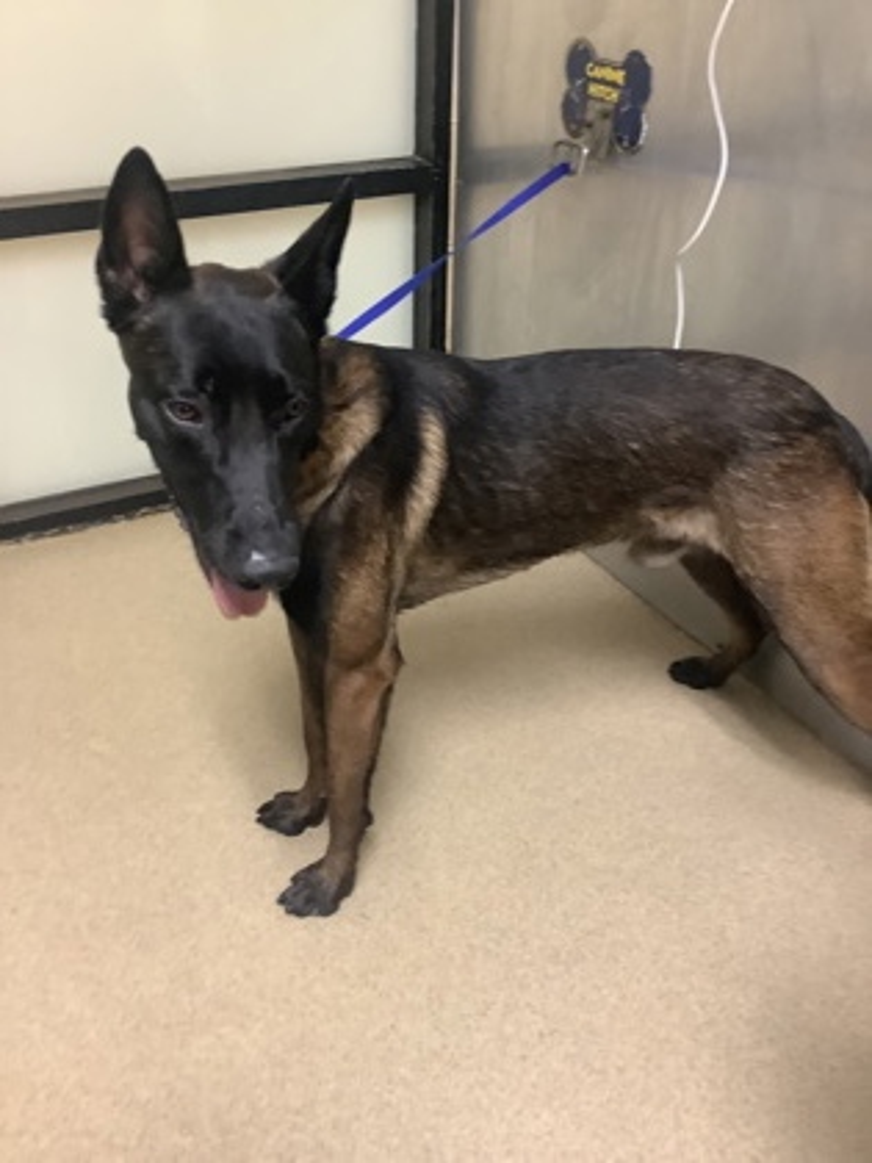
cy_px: 582
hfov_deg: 45.4
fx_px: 1041
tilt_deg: -33.8
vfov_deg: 58.4
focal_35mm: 31
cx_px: 436
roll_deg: -3.0
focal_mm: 3.3
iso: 320
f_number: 2.4
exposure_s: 1/40
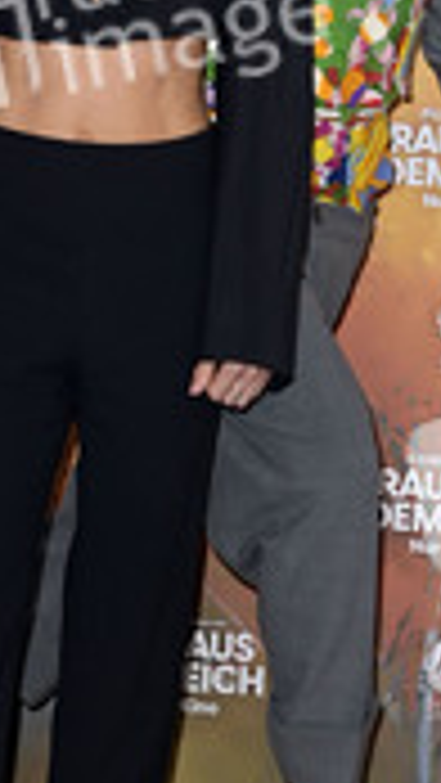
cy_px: 243
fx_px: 3240
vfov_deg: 13.8
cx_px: 230
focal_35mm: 156
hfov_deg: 7.8
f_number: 5.6
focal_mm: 65
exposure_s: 1/250
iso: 640
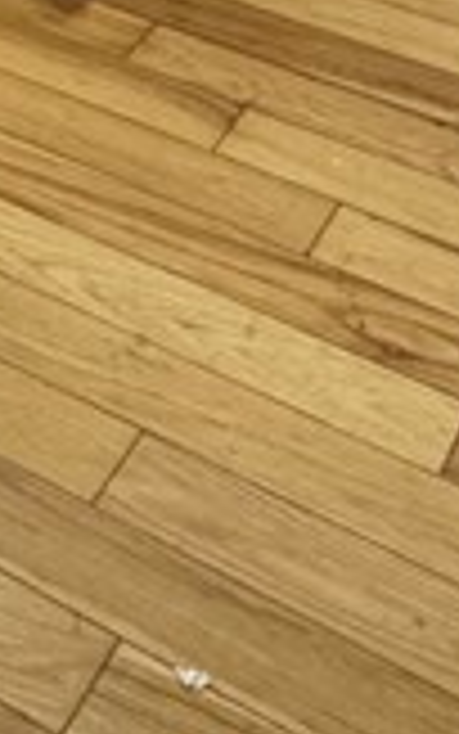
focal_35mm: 93
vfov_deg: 15.9
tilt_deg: -6.7
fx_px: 1860
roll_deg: -0.5
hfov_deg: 13.6
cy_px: -842
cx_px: -122
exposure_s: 1/60
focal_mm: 2.22
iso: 500
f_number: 2.2
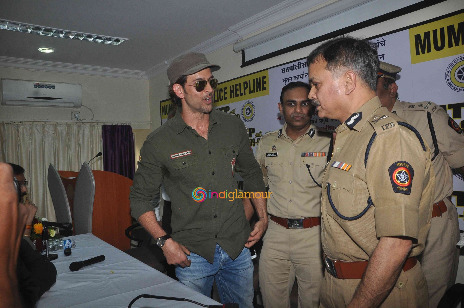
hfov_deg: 67.4
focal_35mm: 27
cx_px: 232
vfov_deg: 47.8
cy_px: 154
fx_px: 348
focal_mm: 18
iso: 640
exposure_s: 1/200
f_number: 10
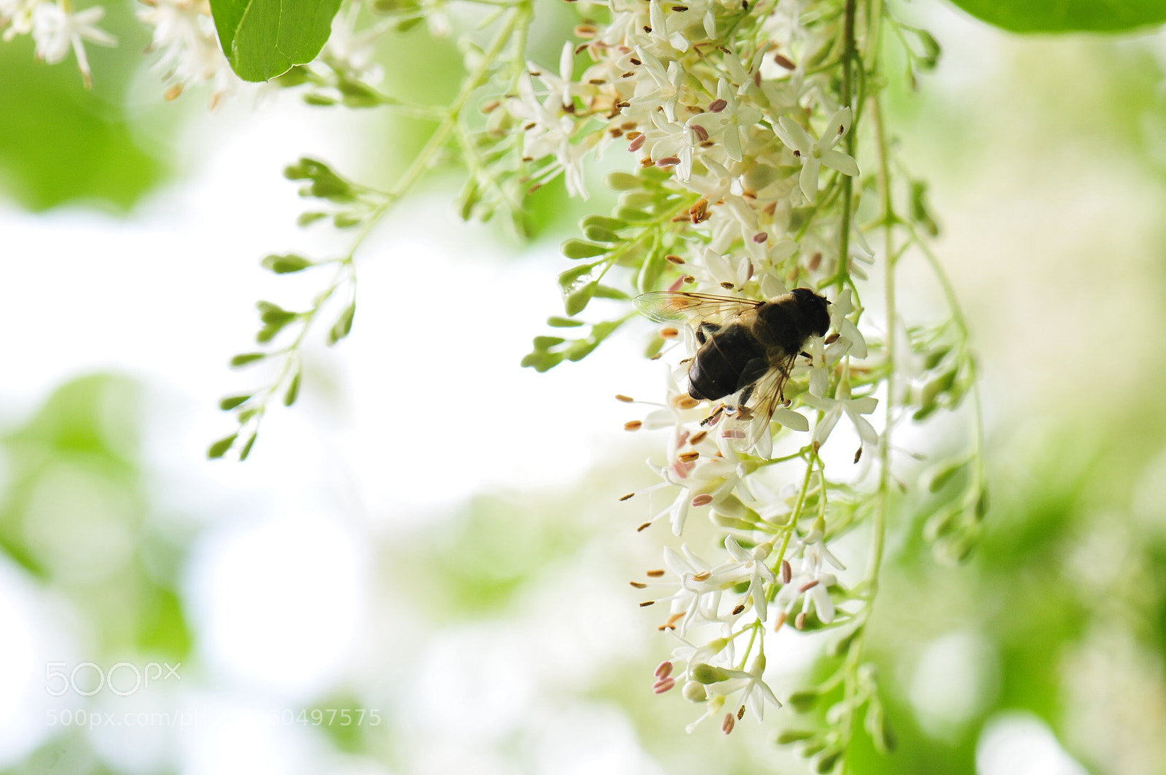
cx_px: 583
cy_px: 388
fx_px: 5095
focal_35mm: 158
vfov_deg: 8.7
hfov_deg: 13.1
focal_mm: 105
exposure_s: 1/100
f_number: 9
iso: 500
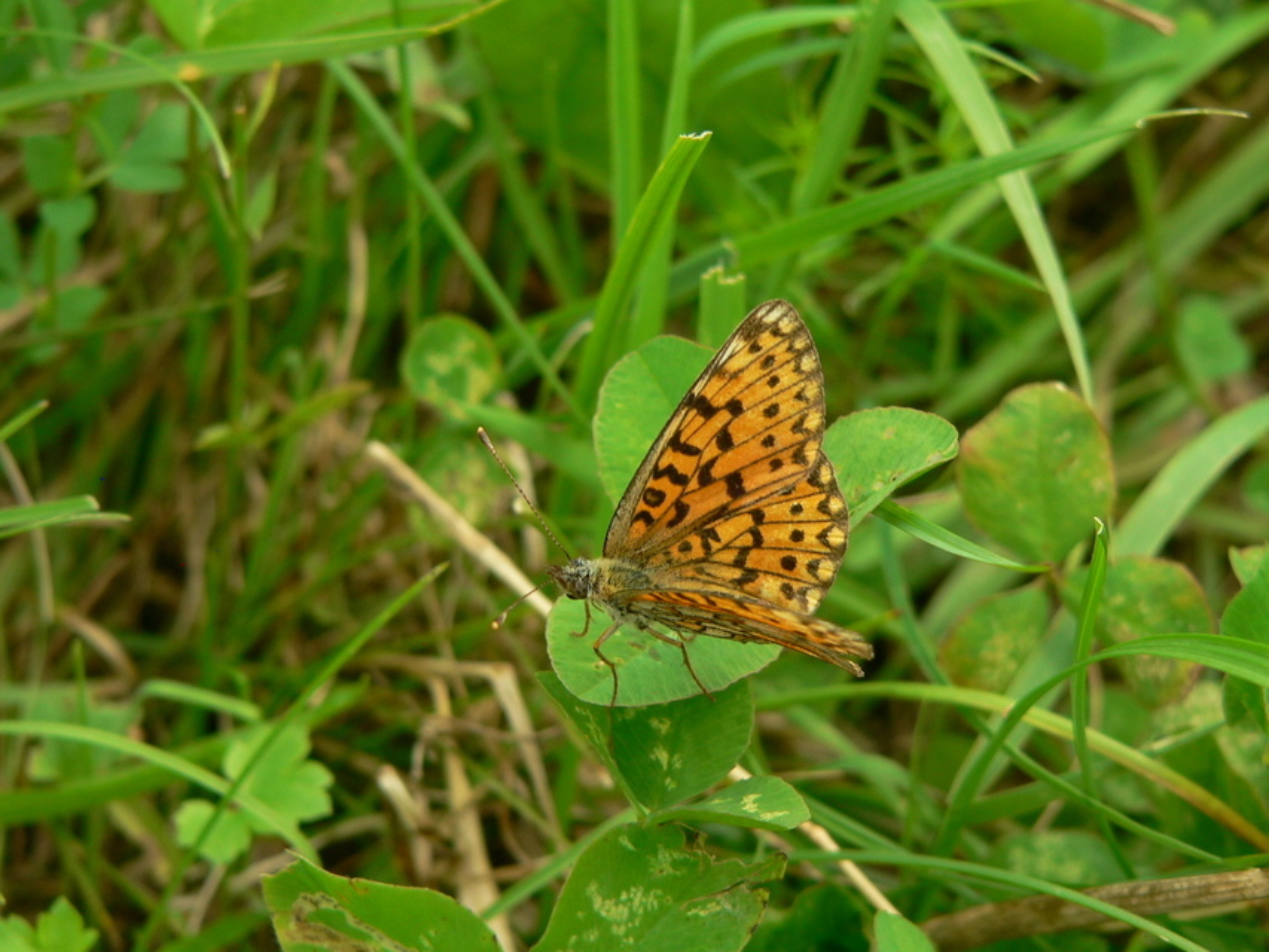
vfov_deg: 18.0
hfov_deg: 23.8
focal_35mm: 82
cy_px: 476
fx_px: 3006
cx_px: 634
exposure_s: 1/200
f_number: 4
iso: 80
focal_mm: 13.6
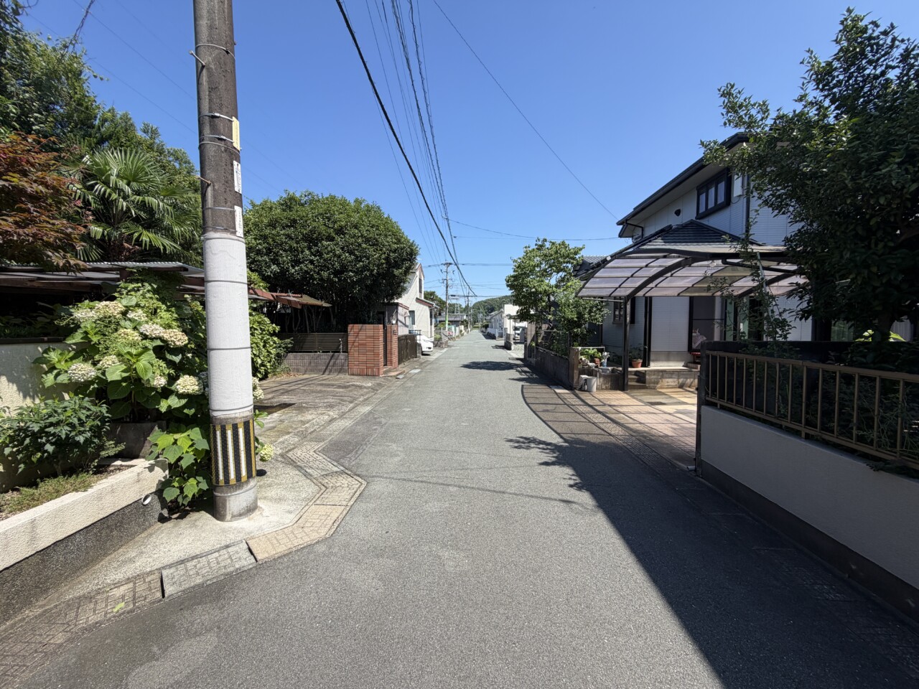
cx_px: 460
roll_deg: +0.5
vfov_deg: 85.7
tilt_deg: -2.2
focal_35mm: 14
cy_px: 344
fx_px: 372
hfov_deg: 102.1
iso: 32
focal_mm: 2.22
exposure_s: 1/770
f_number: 2.2
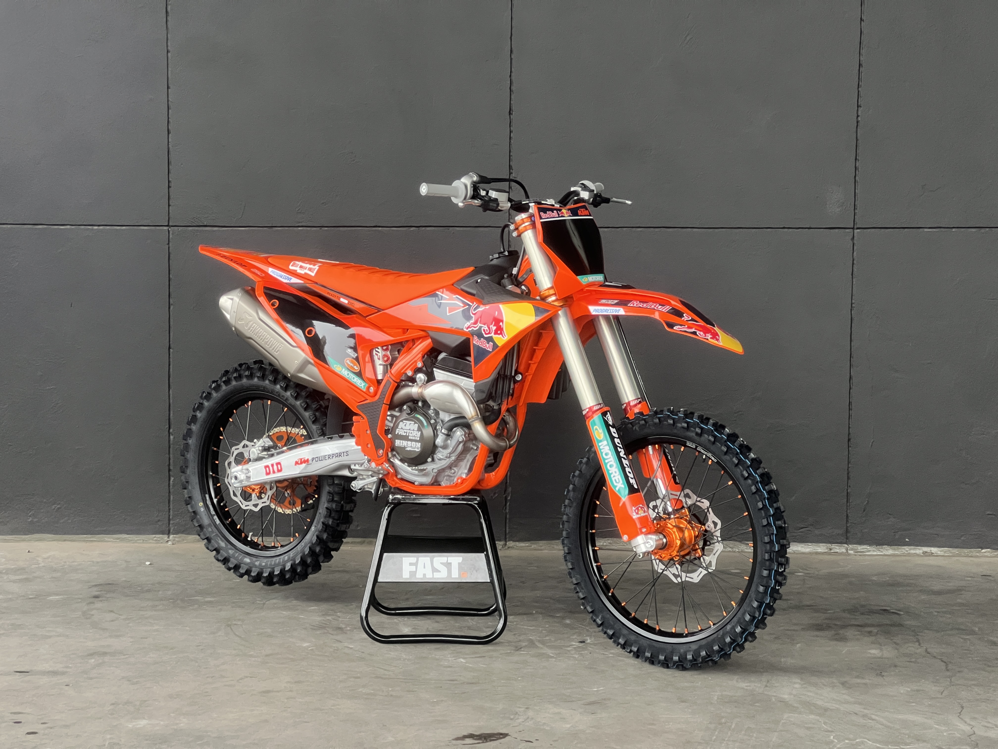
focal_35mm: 77
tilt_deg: -5.2
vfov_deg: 19.1
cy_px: 374
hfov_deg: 25.3
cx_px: 499
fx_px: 2220
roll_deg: -0.4
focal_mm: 9
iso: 320
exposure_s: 1/99
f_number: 2.8
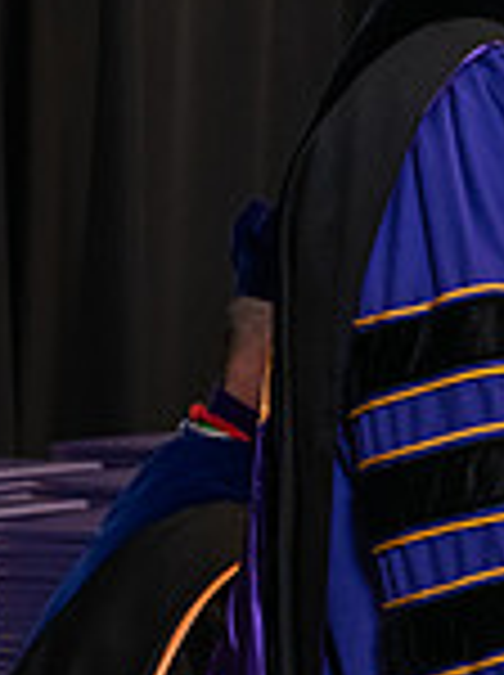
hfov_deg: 6.3
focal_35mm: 231
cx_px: 846
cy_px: 196
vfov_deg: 8.6
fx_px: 4497
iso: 2000
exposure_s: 1/125
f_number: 5
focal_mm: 62
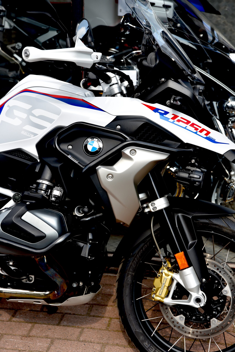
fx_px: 685
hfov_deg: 19.5
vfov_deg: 28.8
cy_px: 176
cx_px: 118
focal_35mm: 70
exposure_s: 1/125
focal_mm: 70
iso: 100
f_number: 5.6
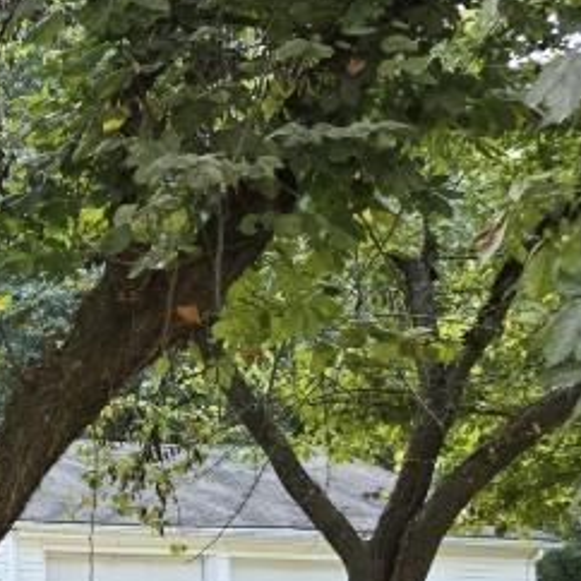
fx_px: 1633
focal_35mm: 86
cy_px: 598
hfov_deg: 15.9
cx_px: -571
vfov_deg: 19.5
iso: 50
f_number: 1.7
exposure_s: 1/180
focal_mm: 6.3
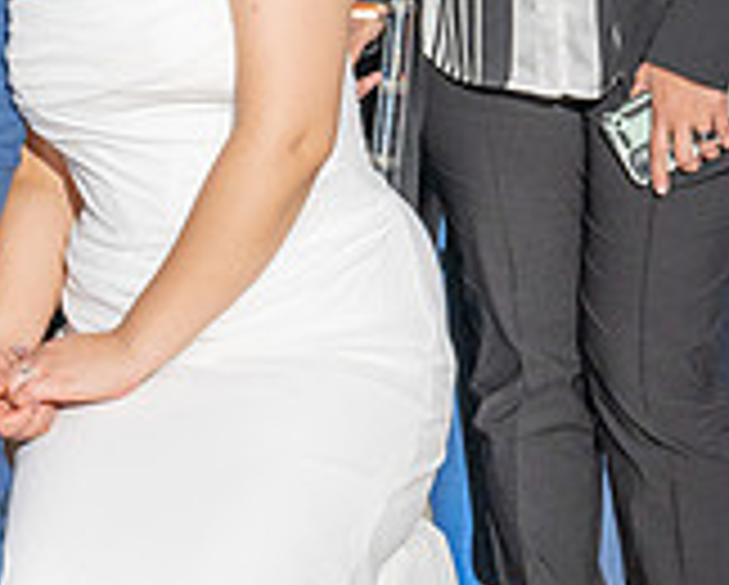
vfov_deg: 10.0
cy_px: -223
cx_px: 58
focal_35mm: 151
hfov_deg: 12.6
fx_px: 3262
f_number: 5.6
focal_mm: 45
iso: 800
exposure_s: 1/160
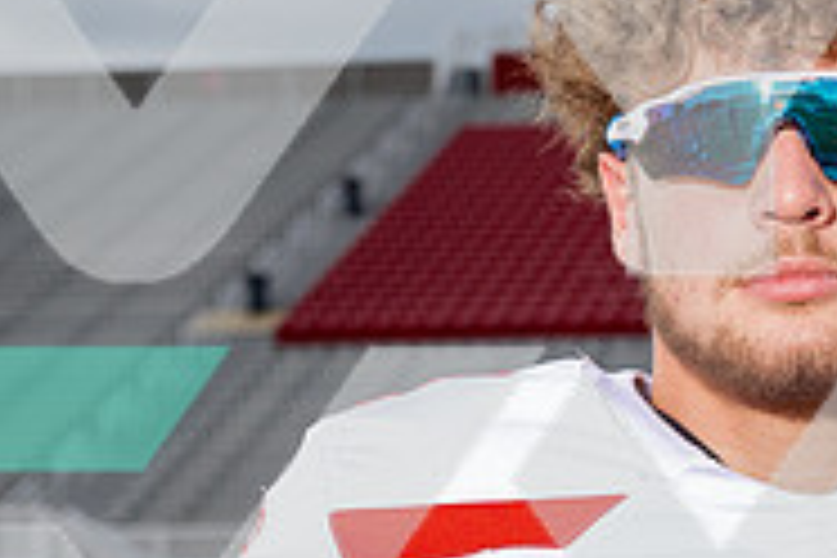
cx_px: 904
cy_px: 587
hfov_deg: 14.9
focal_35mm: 134
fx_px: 3115
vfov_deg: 10.1
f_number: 4.5
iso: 200
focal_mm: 43
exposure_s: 1/1000
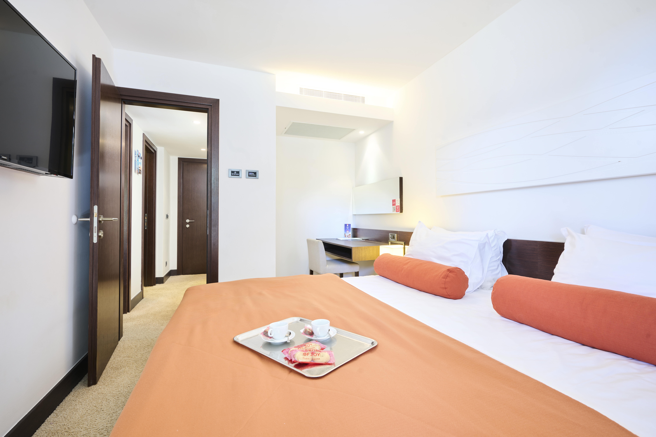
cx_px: 328
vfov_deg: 73.7
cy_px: 218
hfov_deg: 96.7
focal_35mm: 16
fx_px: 292
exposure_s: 1/2
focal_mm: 16
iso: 64
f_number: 9
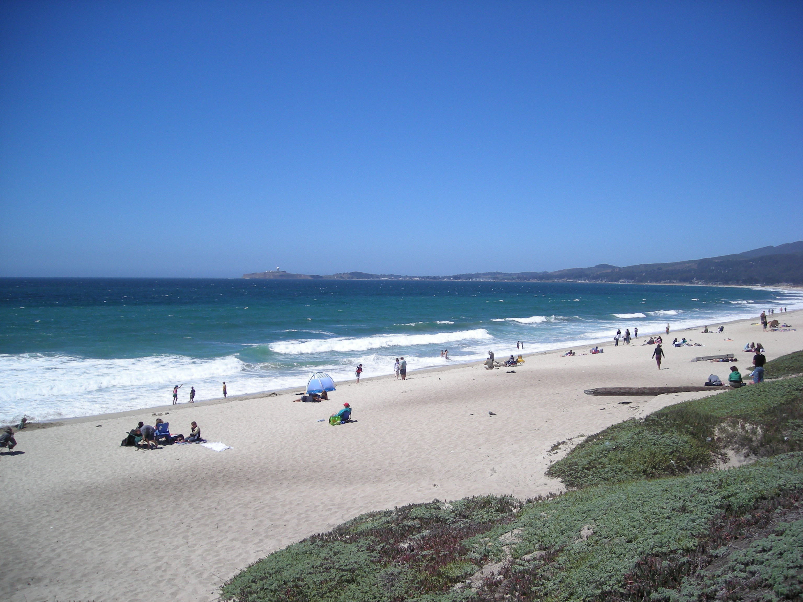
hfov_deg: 52.6
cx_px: 402
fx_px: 812
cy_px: 301
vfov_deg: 40.7
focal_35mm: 35
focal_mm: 5.7
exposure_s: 1/384
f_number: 5.7
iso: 50
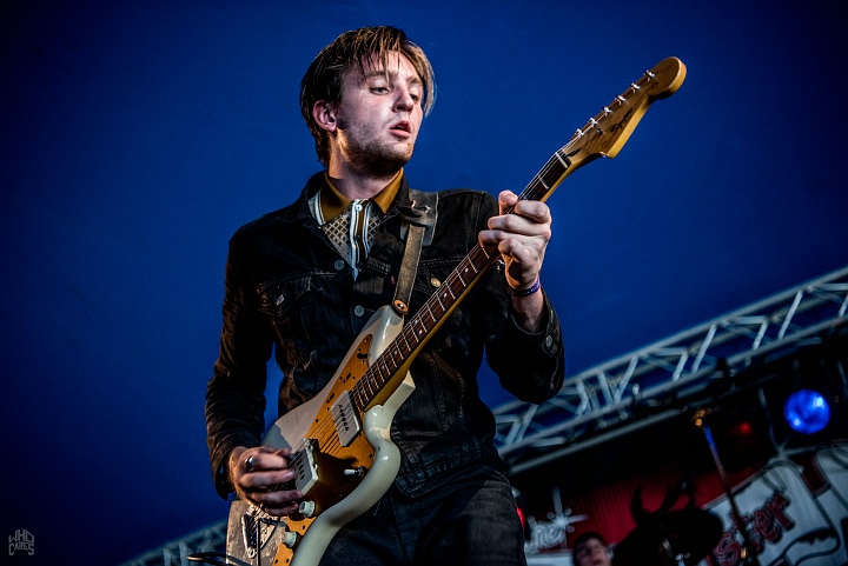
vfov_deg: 28.1
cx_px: 424
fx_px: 1131
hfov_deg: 41.1
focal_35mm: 48
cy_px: 283
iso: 800
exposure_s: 1/125
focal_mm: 48
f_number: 2.8
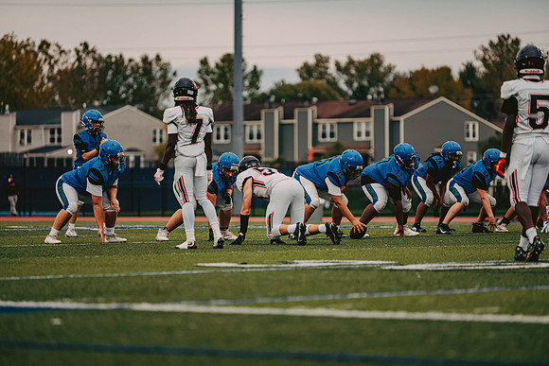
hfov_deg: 10.3
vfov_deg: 6.9
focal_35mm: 200
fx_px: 3051
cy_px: 183
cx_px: 274
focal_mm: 200
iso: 800
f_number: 2.8
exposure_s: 1/500
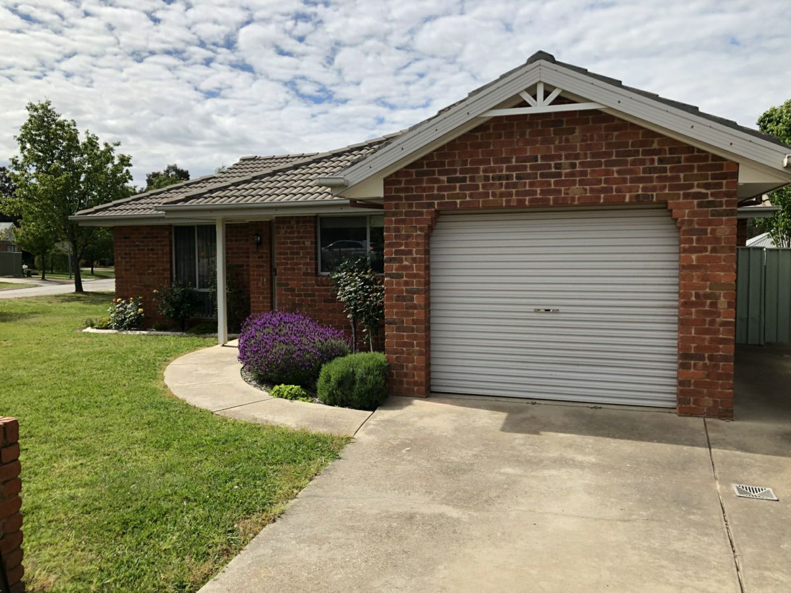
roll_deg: -0.7
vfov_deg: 49.7
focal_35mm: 28
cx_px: 396
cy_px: 296
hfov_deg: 63.4
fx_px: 640
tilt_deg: -3.7
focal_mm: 3.99
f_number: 1.8
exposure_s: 1/2433
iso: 20
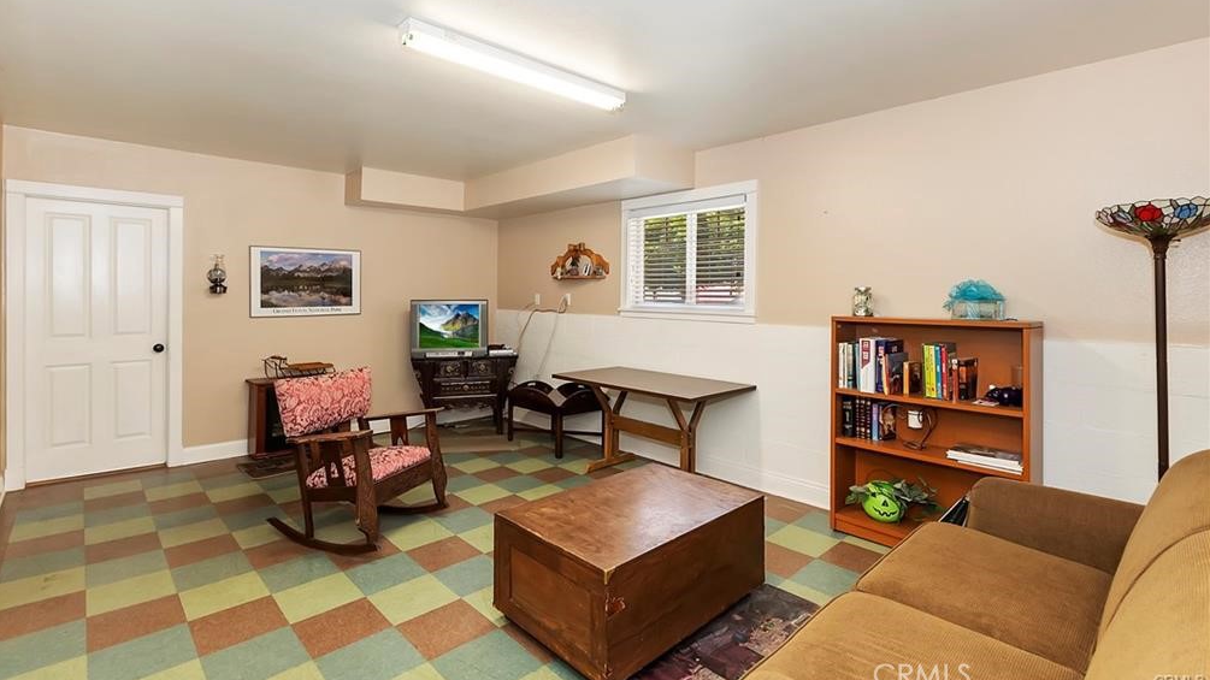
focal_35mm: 16
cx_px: 595
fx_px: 513
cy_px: 282
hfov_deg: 99.4
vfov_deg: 66.6
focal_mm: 10
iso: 400
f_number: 8
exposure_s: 1/30
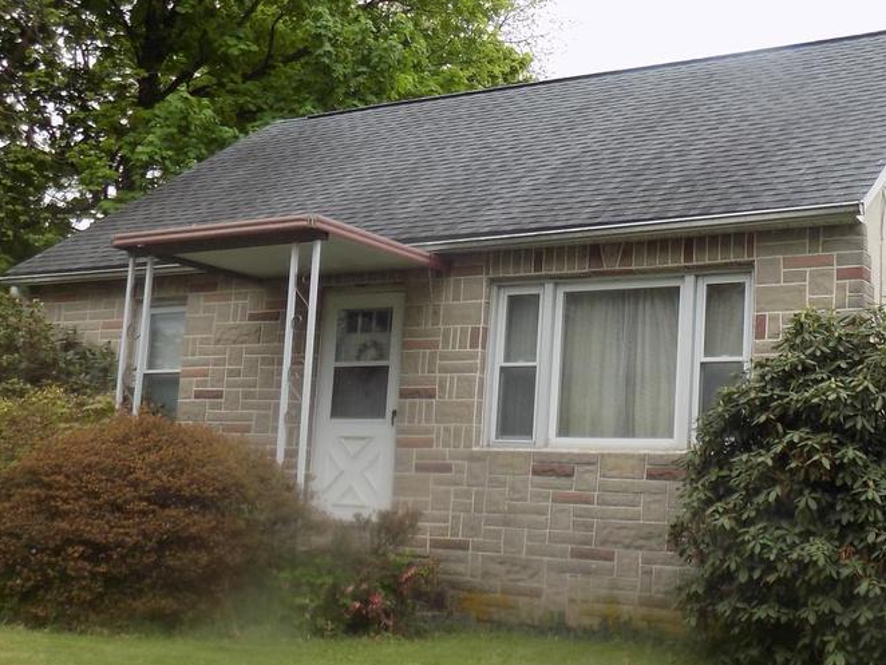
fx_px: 1280
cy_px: 390
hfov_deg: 37.9
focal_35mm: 50
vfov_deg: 29.1
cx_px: 558
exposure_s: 1/125
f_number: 3.1
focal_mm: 4
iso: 80
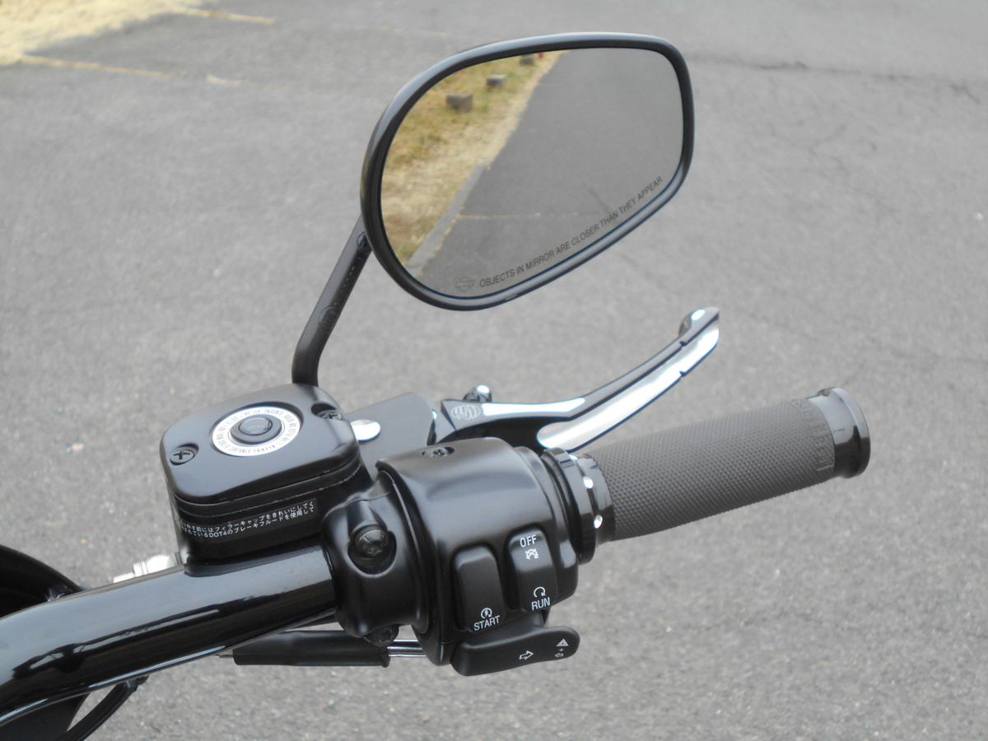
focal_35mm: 50
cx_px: 494
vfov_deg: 29.1
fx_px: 1427
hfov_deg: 38.2
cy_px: 370
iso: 200
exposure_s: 1/250
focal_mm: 8.8
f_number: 4.5
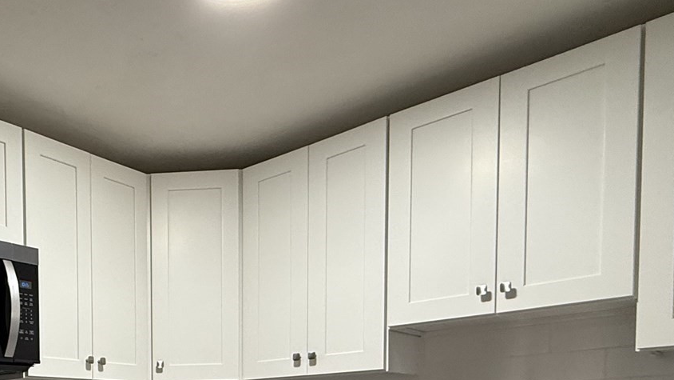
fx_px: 661
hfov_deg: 48.1
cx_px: 60
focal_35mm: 37
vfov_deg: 27.7
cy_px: 466
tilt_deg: -3.1
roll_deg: +0.8
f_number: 2.2
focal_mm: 2.22
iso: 250
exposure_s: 1/60
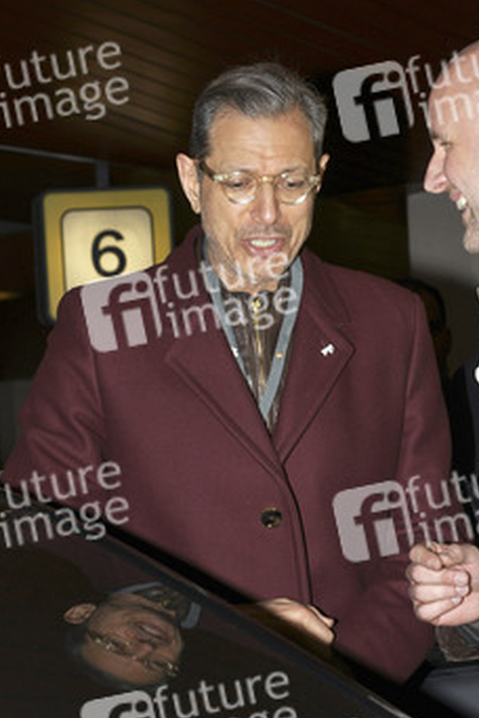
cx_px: 251
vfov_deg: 21.1
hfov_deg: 14.2
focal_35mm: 97
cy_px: 407
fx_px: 1928
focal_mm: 55
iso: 400
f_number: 5.6
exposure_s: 1/80
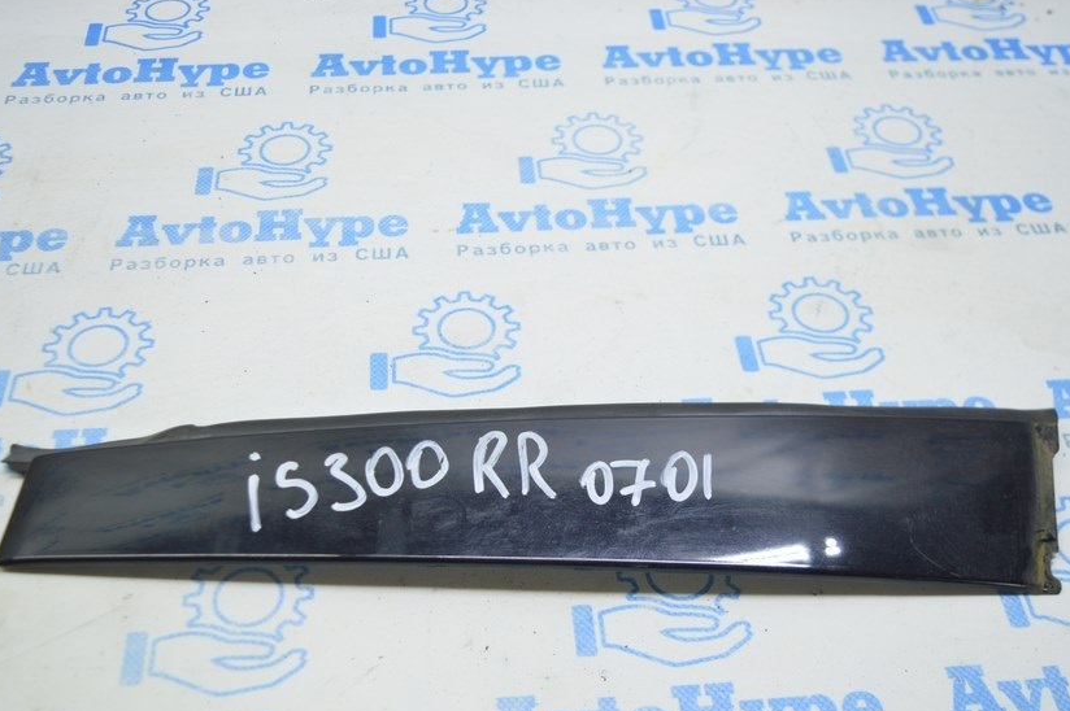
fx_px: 1218
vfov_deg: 32.5
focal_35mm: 41
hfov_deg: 47.4
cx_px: 512
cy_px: 434
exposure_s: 1/40
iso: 400
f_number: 3.8
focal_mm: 22
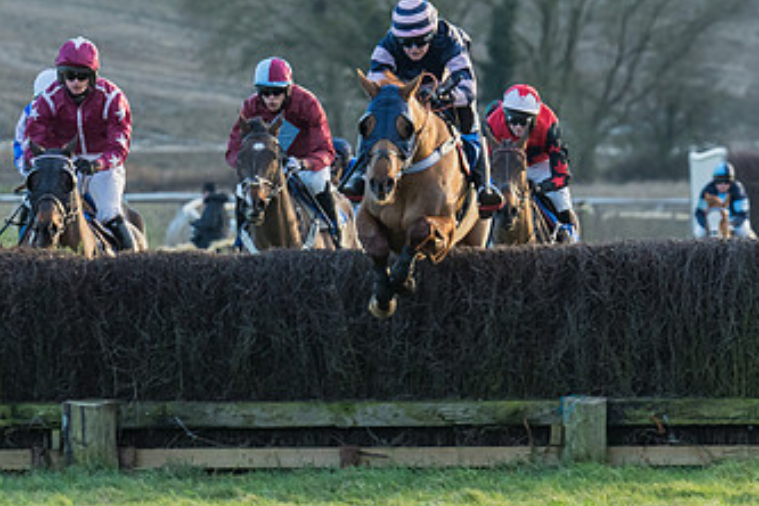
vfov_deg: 1.9
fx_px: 14947
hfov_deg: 2.9
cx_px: 191
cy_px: 116
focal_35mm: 709
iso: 800
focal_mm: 200
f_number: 4
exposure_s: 1/1000
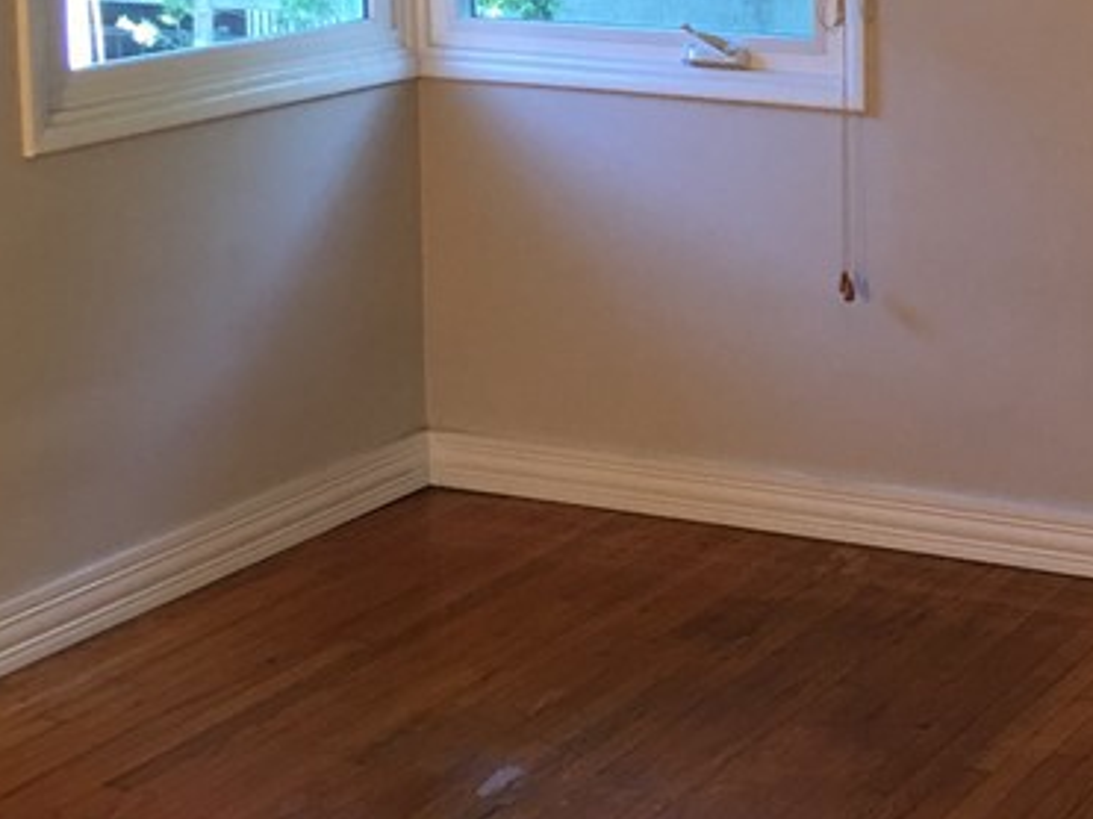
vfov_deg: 18.0
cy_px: 24
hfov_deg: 23.2
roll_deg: -0.6
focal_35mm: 80
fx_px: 2525
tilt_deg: -5.2
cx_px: 1152
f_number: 2.2
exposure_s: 1/15
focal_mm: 4.15
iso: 40
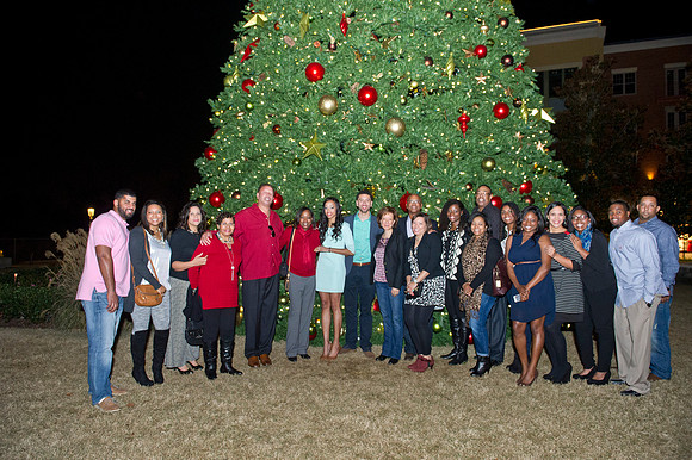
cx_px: 346
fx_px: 461
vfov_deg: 53.1
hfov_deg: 73.8
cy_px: 230
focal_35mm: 24
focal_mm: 24
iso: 3200
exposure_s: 1/100
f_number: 4
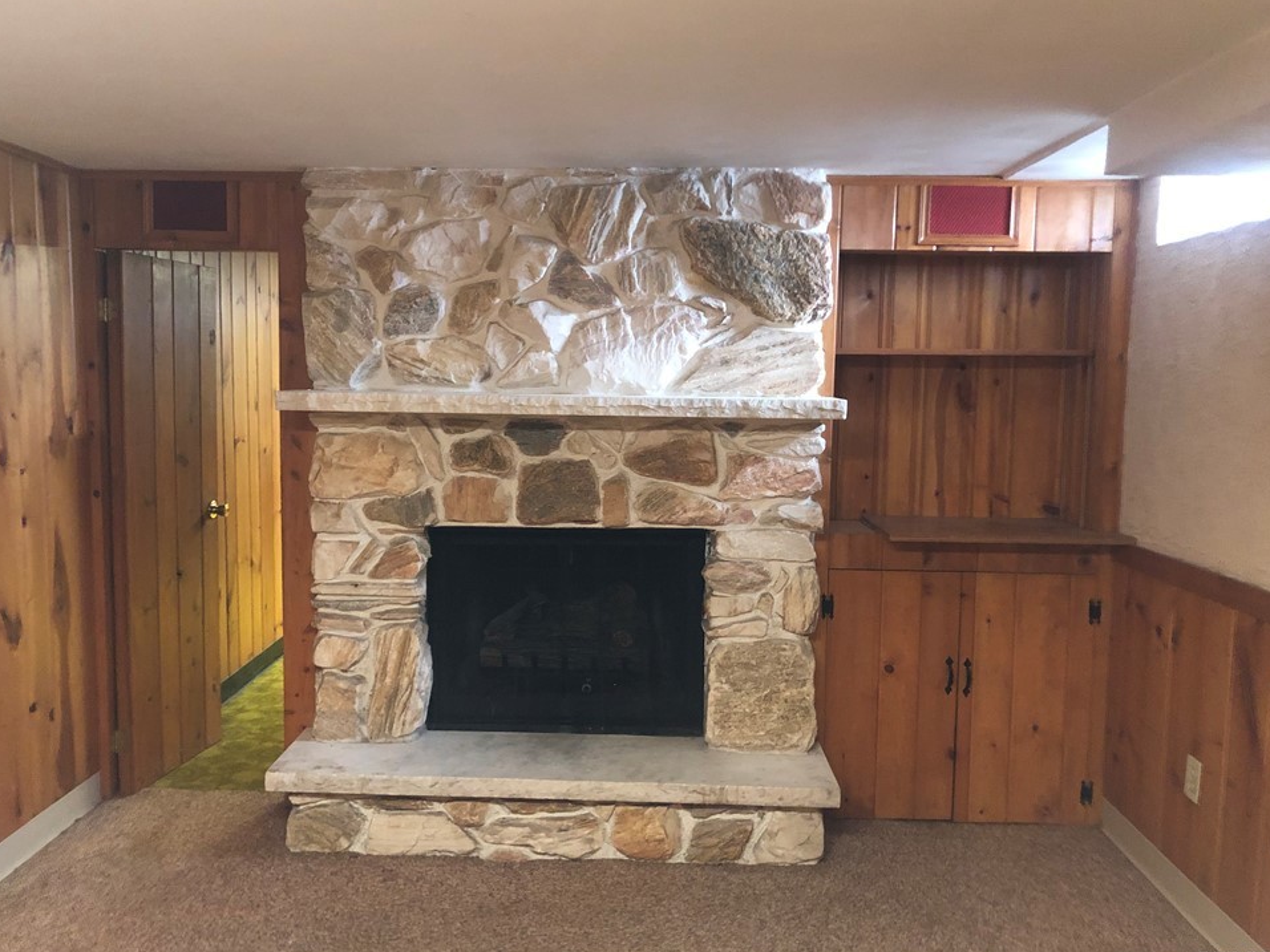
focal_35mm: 30
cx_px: 603
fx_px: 1101
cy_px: 475
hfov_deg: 59.9
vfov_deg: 46.8
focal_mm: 4
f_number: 1.8
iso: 100
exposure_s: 1/5
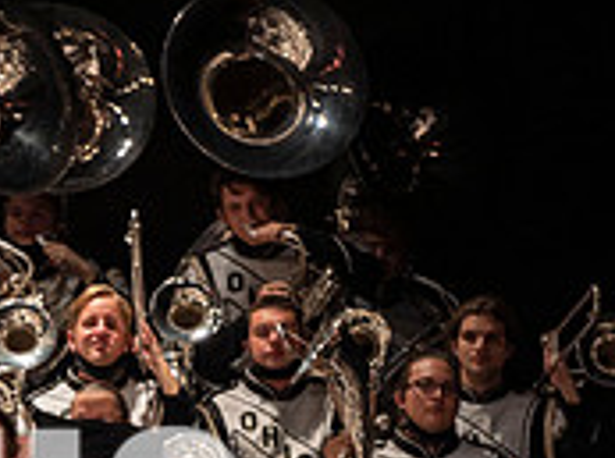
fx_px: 11453
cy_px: 593
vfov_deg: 2.3
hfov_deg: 3.1
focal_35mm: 646
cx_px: -28
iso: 1250
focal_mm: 200
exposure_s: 1/500
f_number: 3.5
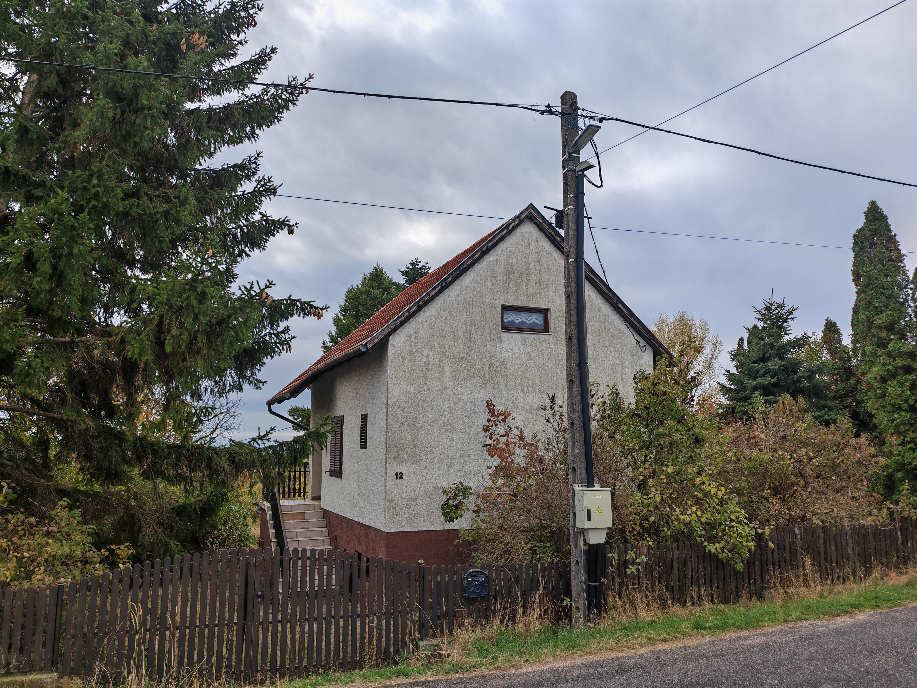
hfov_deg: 67.3
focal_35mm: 26
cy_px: 344
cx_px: 458
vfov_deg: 53.1
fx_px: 689
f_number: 1.6
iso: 50
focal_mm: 5.4
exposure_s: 1/1900
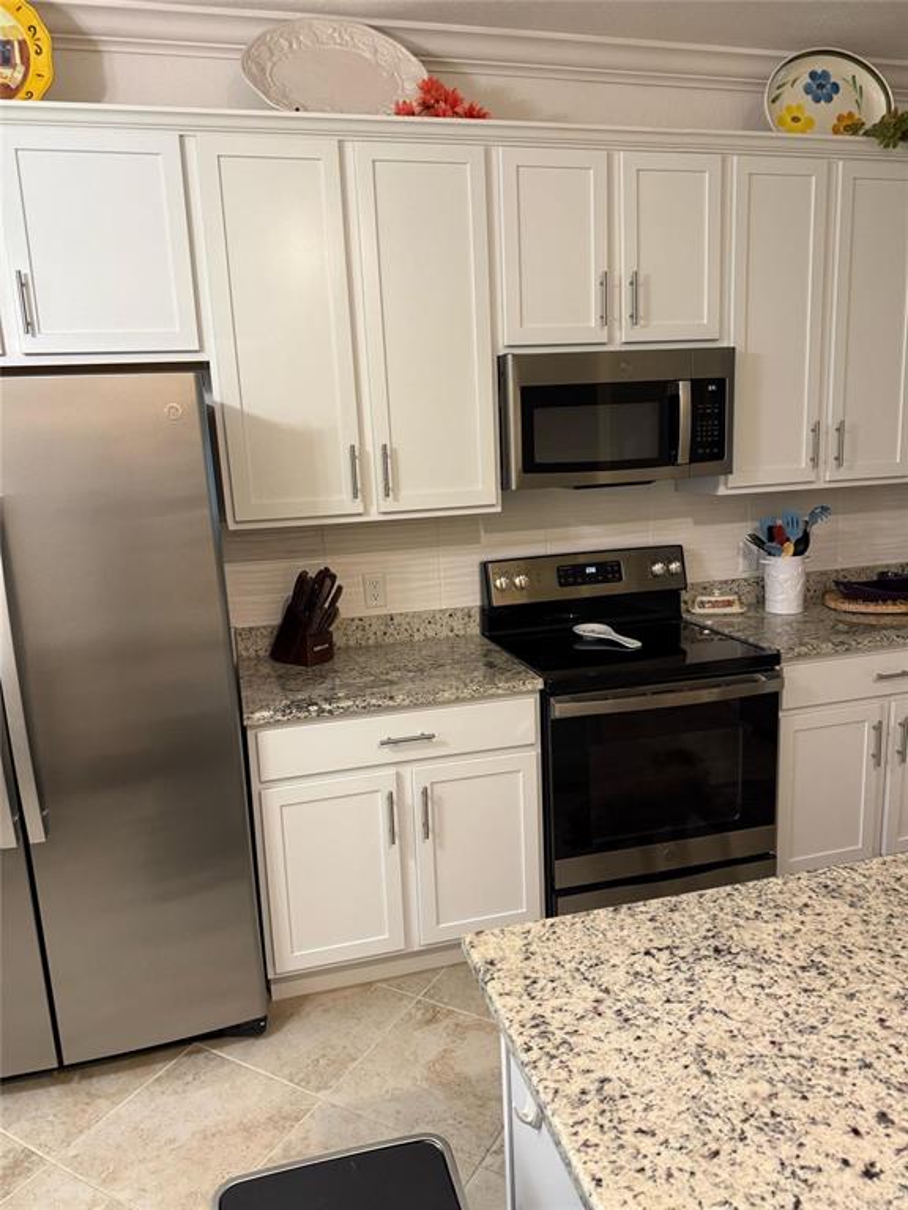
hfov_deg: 56.8
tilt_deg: -9.5
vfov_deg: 71.6
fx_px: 839
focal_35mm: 24
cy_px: 605
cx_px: 454
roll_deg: +2.3
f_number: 1.78
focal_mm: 6.76
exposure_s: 1/60
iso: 200
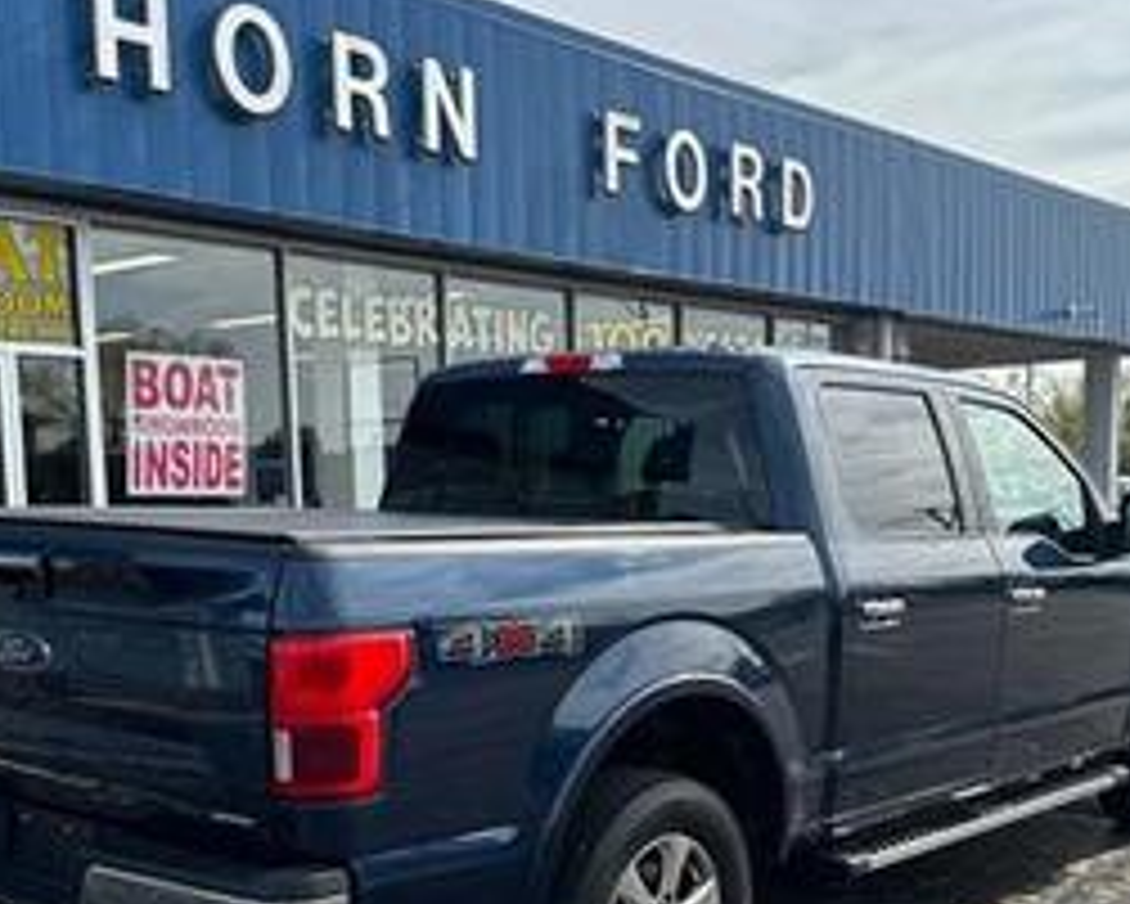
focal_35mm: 47
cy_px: 657
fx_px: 1572
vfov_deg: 31.6
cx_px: 608
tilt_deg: -5.6
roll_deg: +1.5
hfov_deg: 39.5
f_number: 1.78
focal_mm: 6.86
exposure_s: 1/2660
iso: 80
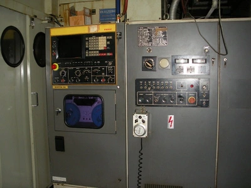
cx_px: 126
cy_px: 94
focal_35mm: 36
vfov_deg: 39.7
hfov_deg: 51.4
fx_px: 261
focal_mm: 6.3
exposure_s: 1/60
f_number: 3.5
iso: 211
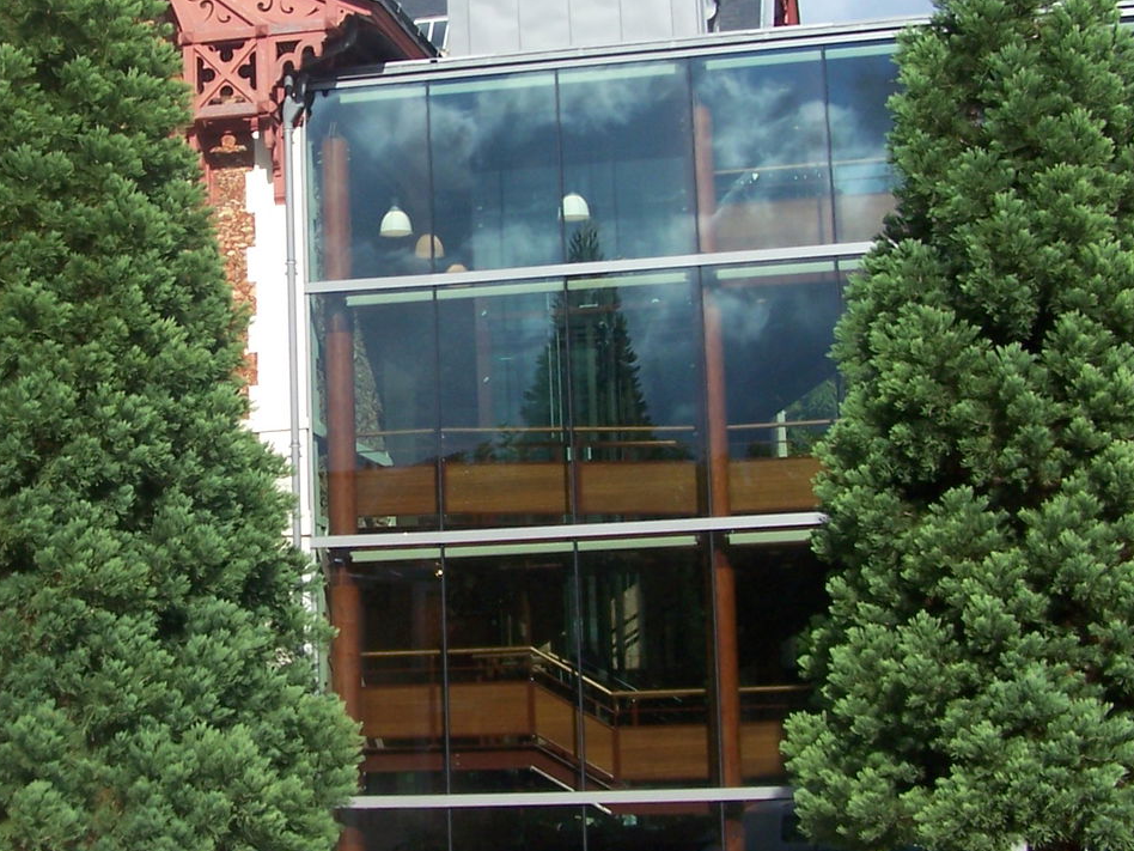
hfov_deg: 25.1
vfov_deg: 19.1
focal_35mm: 77
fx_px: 2522
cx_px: 319
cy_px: 352
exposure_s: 1/750
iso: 80
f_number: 4
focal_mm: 6.3
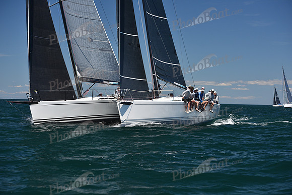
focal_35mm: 90
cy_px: 98
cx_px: 146
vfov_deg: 15.2
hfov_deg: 22.6
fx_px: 730
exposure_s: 1/800
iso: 250
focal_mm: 90
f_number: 5
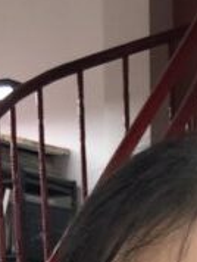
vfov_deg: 10.4
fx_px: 1188
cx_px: 201
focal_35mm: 157
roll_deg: -0.3
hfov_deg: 9.4
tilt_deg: -12.0
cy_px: 679
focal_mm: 4
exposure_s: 1/50
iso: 25
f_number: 1.8
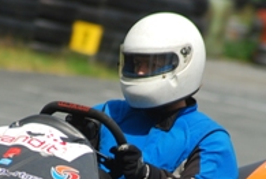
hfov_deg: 2.4
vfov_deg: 1.6
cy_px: 223
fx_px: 6258
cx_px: 105
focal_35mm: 845
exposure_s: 1/500
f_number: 5.3
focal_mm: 220
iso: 100
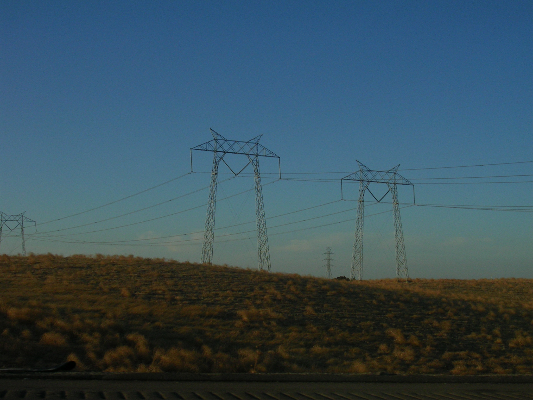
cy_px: 200
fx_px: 924
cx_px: 266
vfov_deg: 24.4
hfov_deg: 32.2
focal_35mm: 60
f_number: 3.4
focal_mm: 9.1
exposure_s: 1/1078
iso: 50
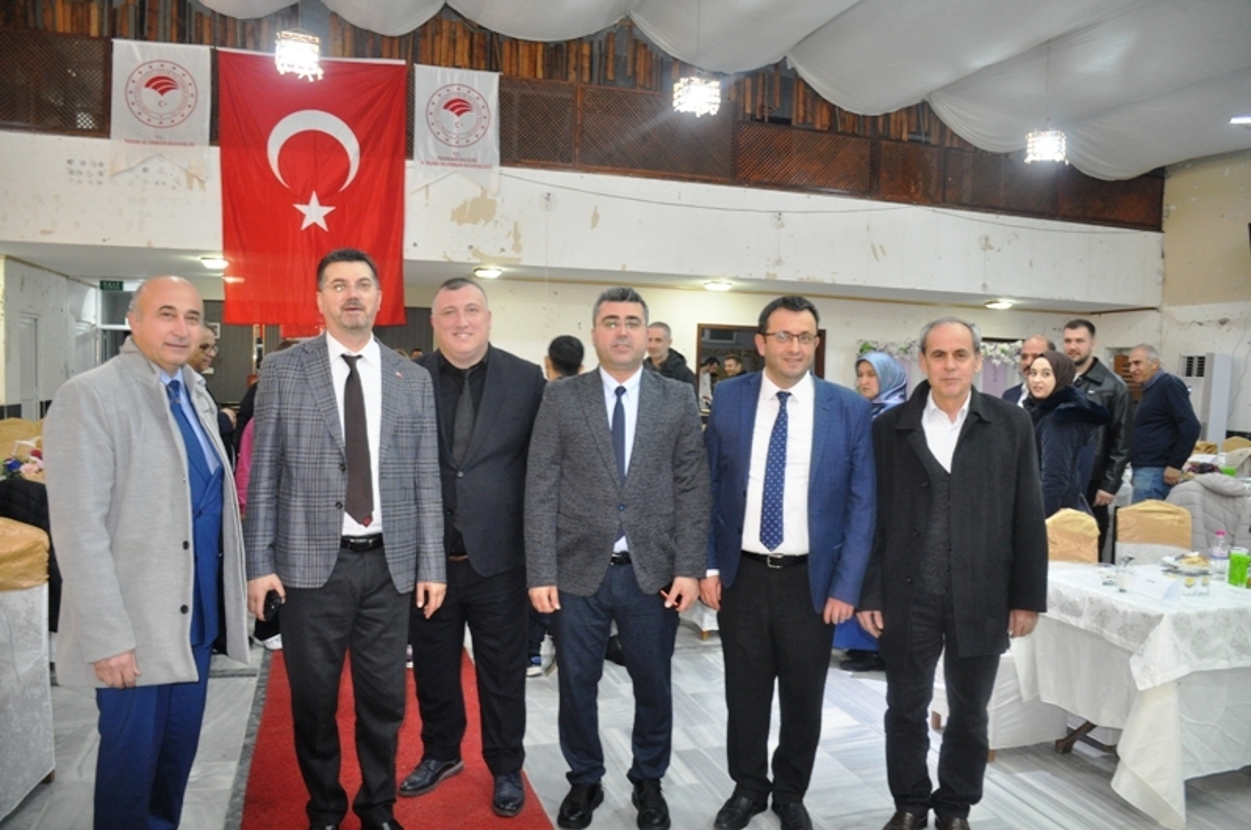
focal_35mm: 27
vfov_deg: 47.8
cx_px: 626
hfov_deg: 67.5
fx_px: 937
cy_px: 415
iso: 800
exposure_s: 1/60
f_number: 3.5
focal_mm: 18
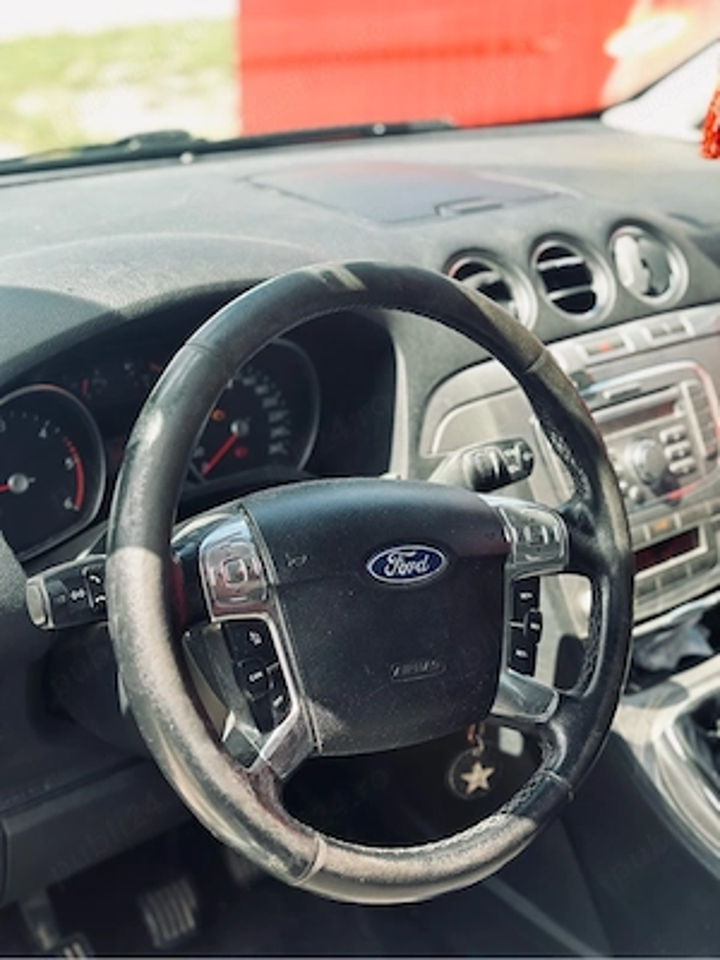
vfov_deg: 39.7
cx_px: 360
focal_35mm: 48
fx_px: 1331
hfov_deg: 30.3
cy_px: 480
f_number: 1.78
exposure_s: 1/252
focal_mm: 6.86
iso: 80
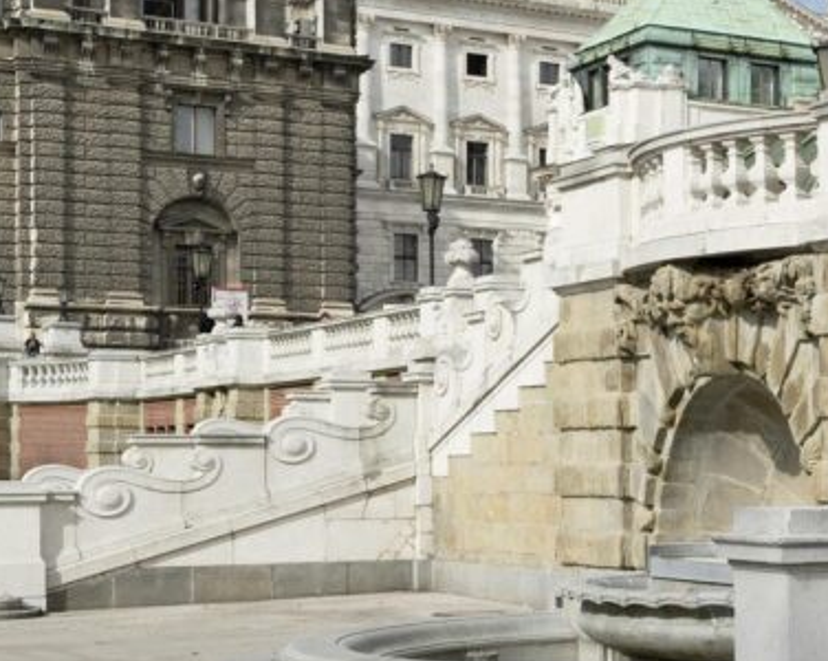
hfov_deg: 18.8
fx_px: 2130
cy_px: 266
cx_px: 1310
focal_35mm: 87
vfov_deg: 17.6
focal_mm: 29
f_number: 9
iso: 250
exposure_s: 1/800
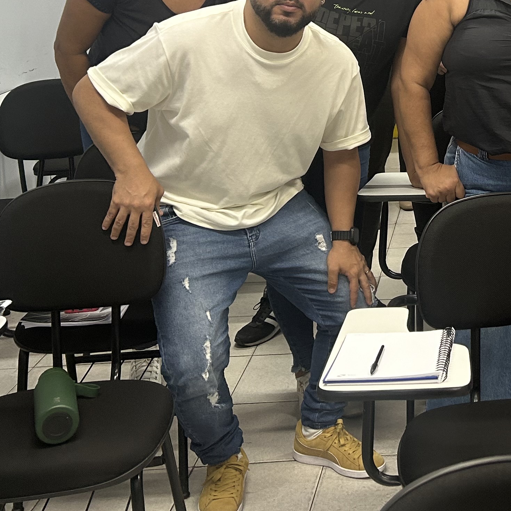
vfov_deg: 26.2
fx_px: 1052
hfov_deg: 24.9
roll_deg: +1.4
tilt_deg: -7.0
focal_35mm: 63
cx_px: 601
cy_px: 27
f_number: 1.5
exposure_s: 1/60
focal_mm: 5.7
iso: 100
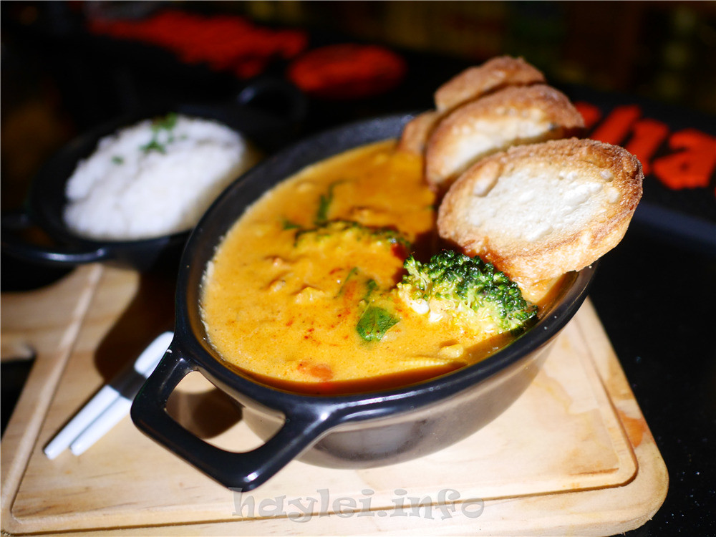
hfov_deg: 60.0
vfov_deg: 46.8
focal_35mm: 30
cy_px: 268
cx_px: 358
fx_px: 621
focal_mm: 15
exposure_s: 1/60
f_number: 1.7
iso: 800
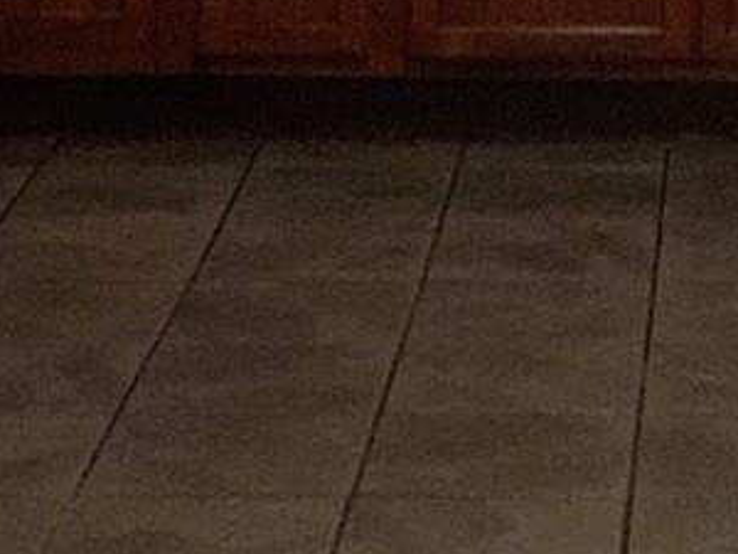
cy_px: -687
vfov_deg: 7.1
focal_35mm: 198
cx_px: 824
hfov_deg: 9.9
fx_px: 4221
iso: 250
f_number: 1.8
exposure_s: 1/60
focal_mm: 3
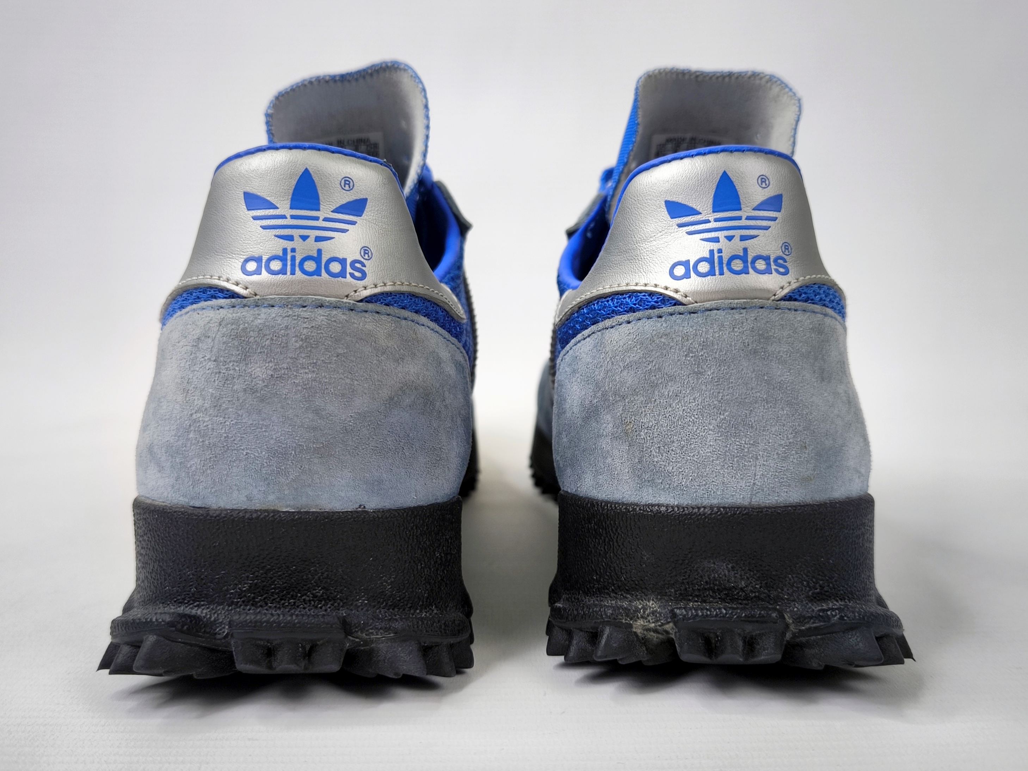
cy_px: 386
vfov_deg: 56.8
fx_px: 713
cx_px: 514
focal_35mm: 24
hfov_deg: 71.6
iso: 64
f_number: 1.9
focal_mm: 6.92
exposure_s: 1/100
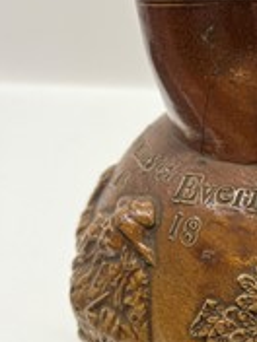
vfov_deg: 32.2
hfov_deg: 23.2
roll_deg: +2.0
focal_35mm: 59
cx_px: 288
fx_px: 584
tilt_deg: -31.7
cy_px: 247
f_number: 1.6
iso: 64
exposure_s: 1/100
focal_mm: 5.1
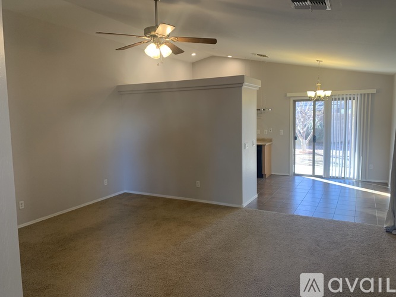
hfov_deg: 67.3
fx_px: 297
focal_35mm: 26
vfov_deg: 53.0
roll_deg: +1.3
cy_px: 148
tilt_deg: -7.3
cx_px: 198
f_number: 1.8
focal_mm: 4.25
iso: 80
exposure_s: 1/60
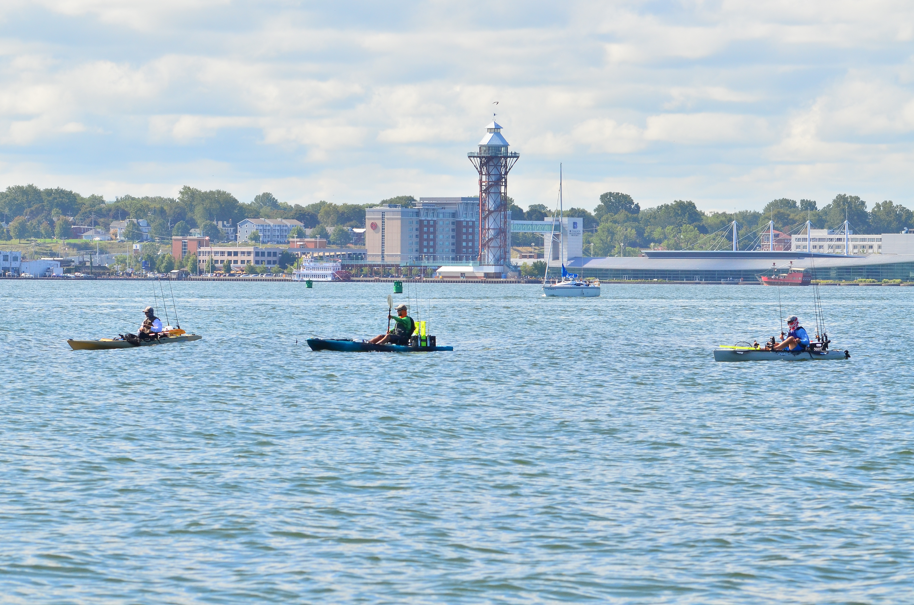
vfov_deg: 7.6
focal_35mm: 180
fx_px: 4561
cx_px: 457
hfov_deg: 11.4
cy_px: 302
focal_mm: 120
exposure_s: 1/800
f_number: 8
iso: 400
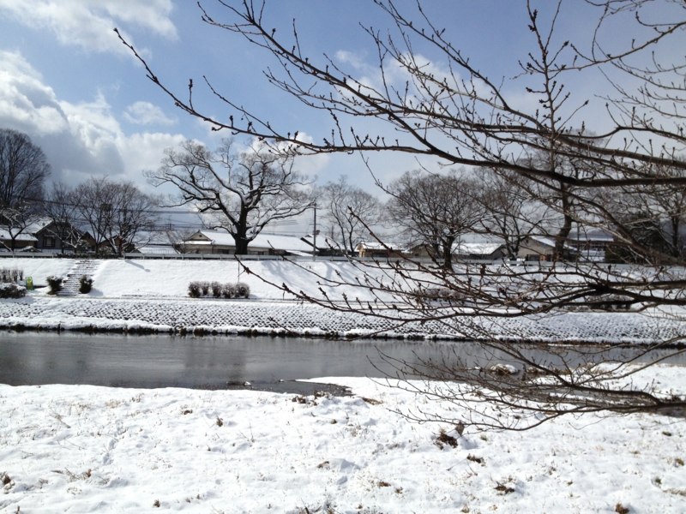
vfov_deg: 40.7
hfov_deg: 52.6
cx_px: 343
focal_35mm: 35
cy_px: 257
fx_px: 694
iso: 64
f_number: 2.4
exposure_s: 1/4608
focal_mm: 4.28
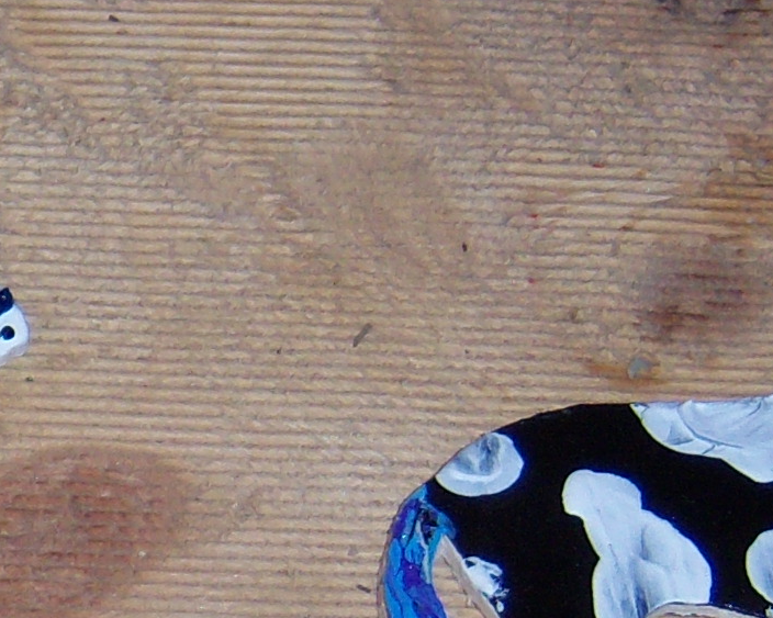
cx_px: -635
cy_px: 662
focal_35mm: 182
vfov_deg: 8.4
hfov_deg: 10.0
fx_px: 4163
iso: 80
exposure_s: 1/60
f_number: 2.8
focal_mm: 7.5
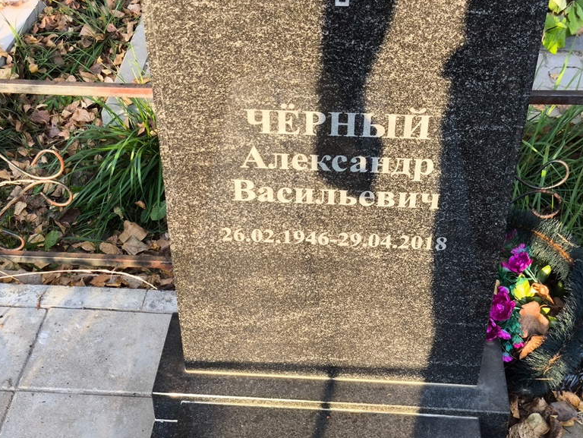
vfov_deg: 28.1
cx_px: 286
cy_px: 225
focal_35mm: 52
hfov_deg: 36.8
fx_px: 876
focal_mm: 4.71
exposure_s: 1/125
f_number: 1.7
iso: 50
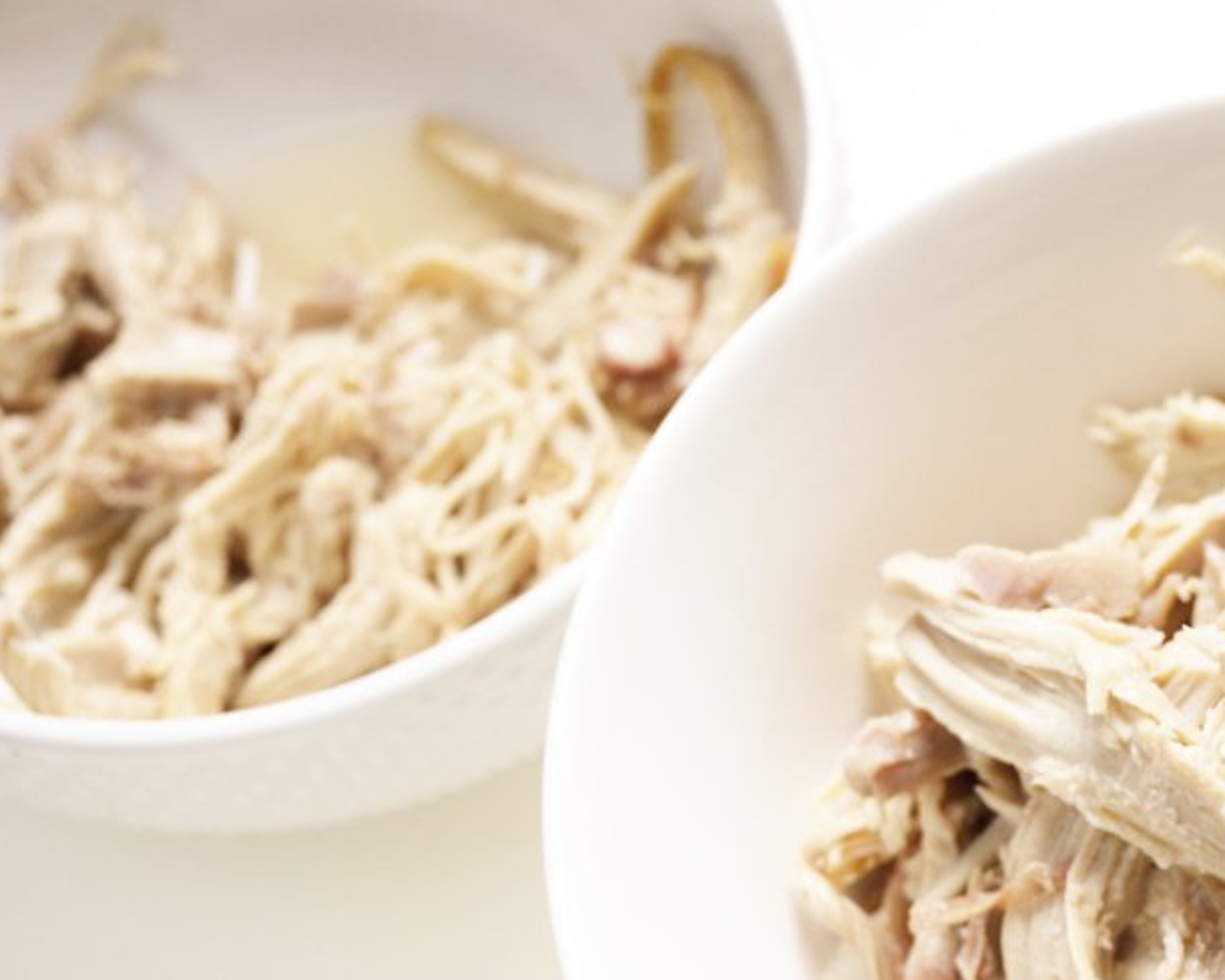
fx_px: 3009
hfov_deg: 22.2
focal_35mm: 83
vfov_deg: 18.4
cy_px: 740
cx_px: 1195
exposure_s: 1/1600
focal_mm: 45
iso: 1000
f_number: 8
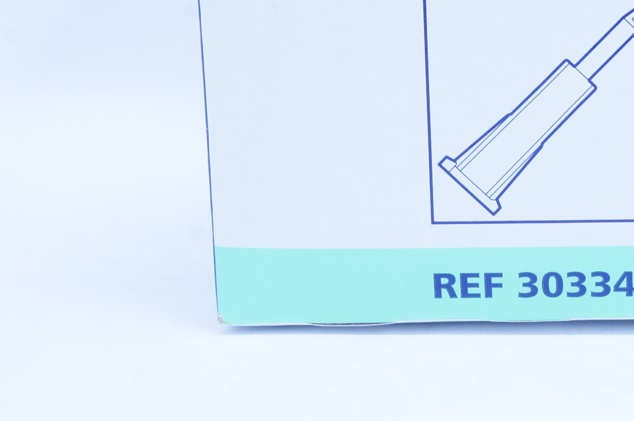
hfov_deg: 17.2
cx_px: 599
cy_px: 36
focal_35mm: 117
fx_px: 2060
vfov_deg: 11.6
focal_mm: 35
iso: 400
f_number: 14
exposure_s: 1/10
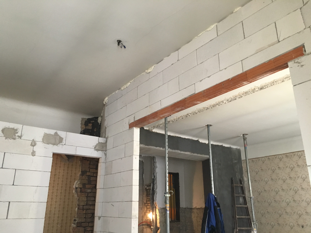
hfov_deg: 61.7
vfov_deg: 48.2
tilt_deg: +18.3
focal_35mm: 29
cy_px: 116
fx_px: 261
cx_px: 156
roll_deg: -0.4
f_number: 2.2
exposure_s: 1/33
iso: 200
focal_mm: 4.15
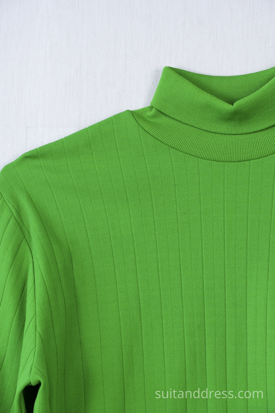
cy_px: 206
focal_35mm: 132
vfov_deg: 15.5
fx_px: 1512
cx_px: 138
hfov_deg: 10.4
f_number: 8
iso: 320
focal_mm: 88
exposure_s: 1/40
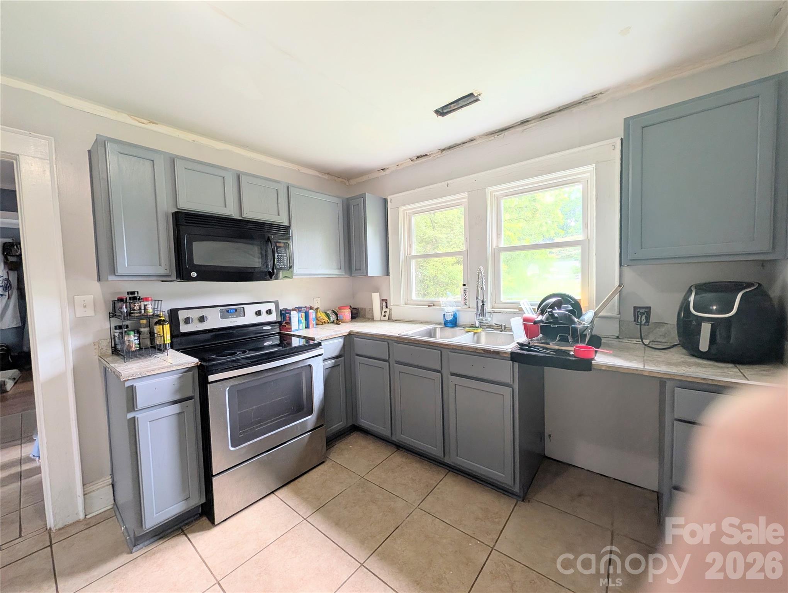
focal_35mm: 12
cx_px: 394
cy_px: 296
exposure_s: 1/120
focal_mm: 2.02
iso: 79
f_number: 1.7
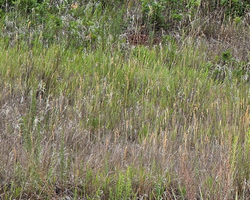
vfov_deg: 6.5
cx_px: 378
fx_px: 1769
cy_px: 52
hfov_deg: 7.9
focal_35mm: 239
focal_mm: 7
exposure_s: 1/326
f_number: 2.4
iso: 25
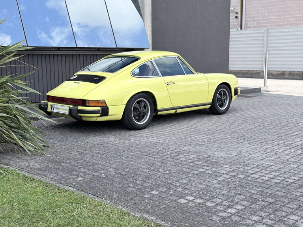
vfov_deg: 30.3
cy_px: 114
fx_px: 420
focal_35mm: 48
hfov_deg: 39.7
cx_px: 152
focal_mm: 6.76
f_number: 1.78
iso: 64
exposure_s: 1/1285
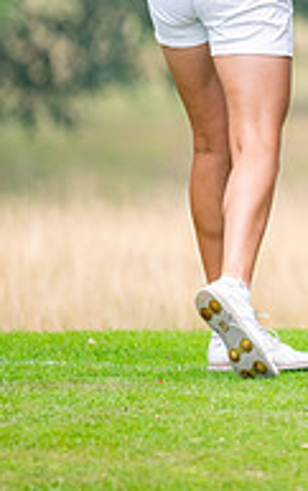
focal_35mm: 919
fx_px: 12315
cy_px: 4
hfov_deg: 1.4
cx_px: 687
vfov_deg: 2.3
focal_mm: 300
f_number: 4
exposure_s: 1/1000
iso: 400
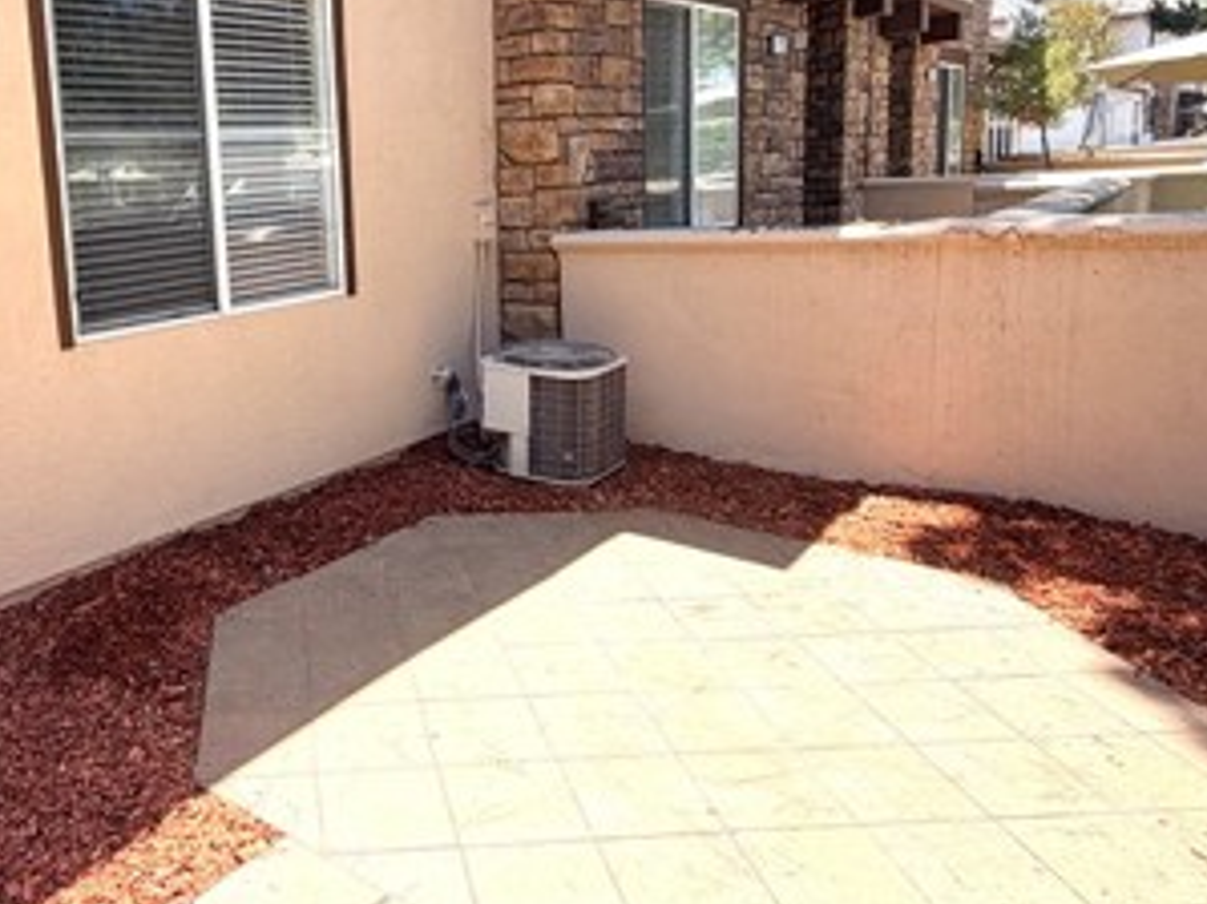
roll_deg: +3.8
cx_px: 319
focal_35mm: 30
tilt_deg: -8.9
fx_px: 1046
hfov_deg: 57.3
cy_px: 339
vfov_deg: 46.4
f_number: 2.2
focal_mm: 2.22
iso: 40
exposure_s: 1/686
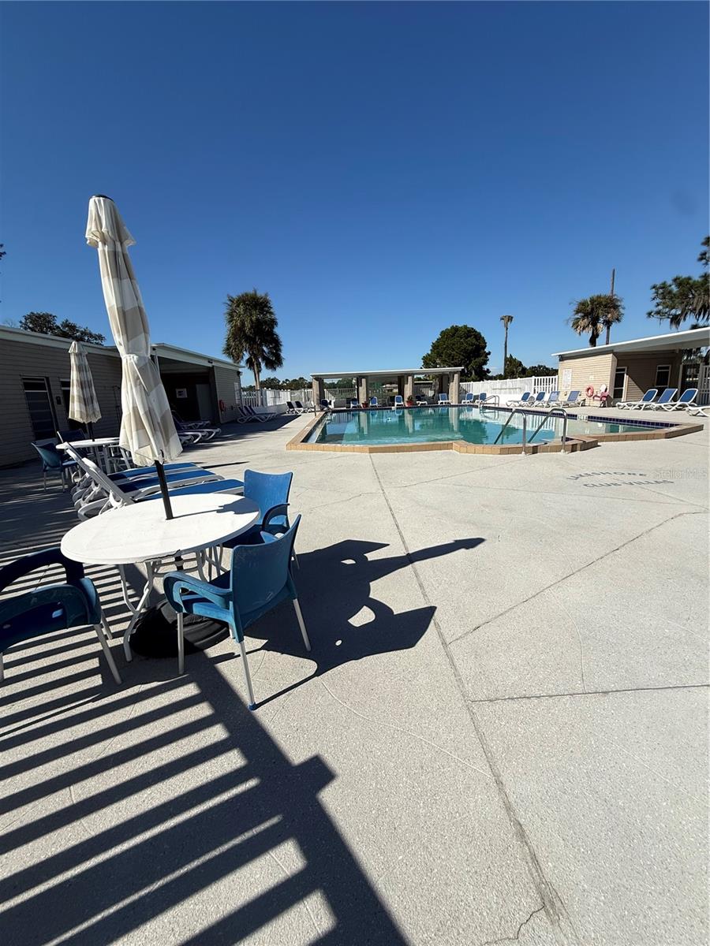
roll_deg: +2.8
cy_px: 473
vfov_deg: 102.1
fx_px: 383
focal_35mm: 14
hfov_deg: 85.7
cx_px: 355
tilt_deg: -11.2
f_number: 2.2
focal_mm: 2.22
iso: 50
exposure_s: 1/3891
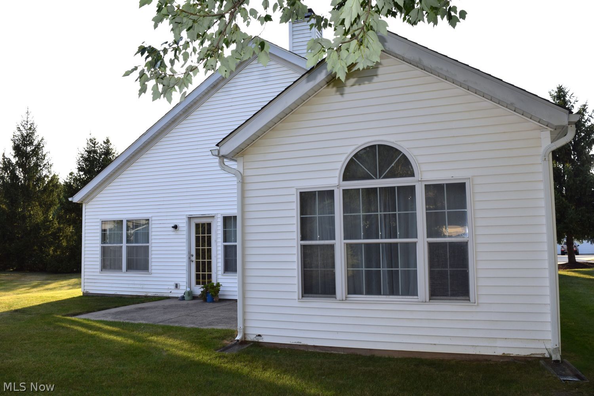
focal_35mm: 27
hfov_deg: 67.4
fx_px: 445
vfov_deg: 47.9
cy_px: 198
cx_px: 297
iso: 100
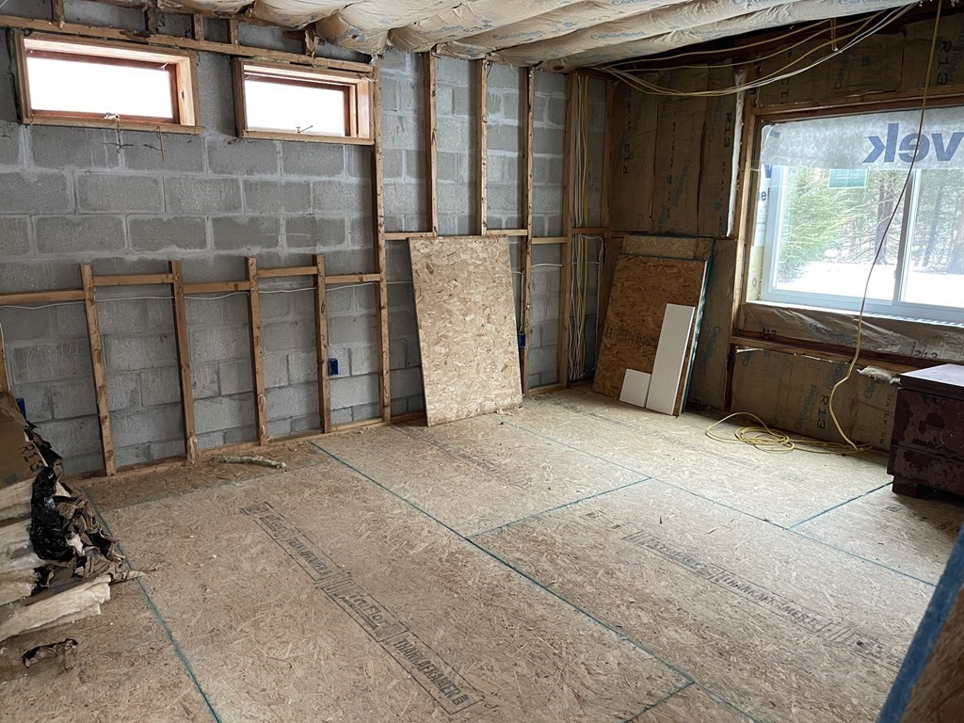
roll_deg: +0.1
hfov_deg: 67.3
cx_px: 482
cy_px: 362
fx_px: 724
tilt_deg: -14.3
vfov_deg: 53.1
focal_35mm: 26
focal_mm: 5.1
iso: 500
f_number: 1.6
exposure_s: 1/60
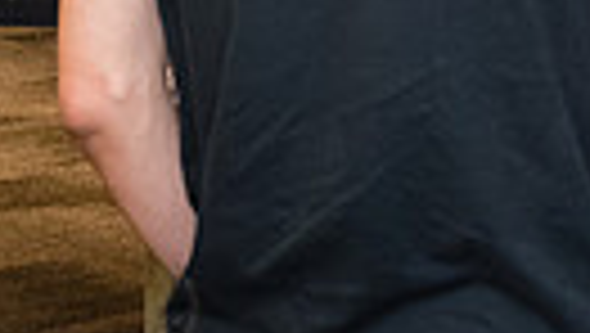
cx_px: 1136
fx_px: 3069
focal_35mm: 196
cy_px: -254
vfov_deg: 6.1
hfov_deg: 10.2
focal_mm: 37
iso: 6400
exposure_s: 1/160
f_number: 4.5
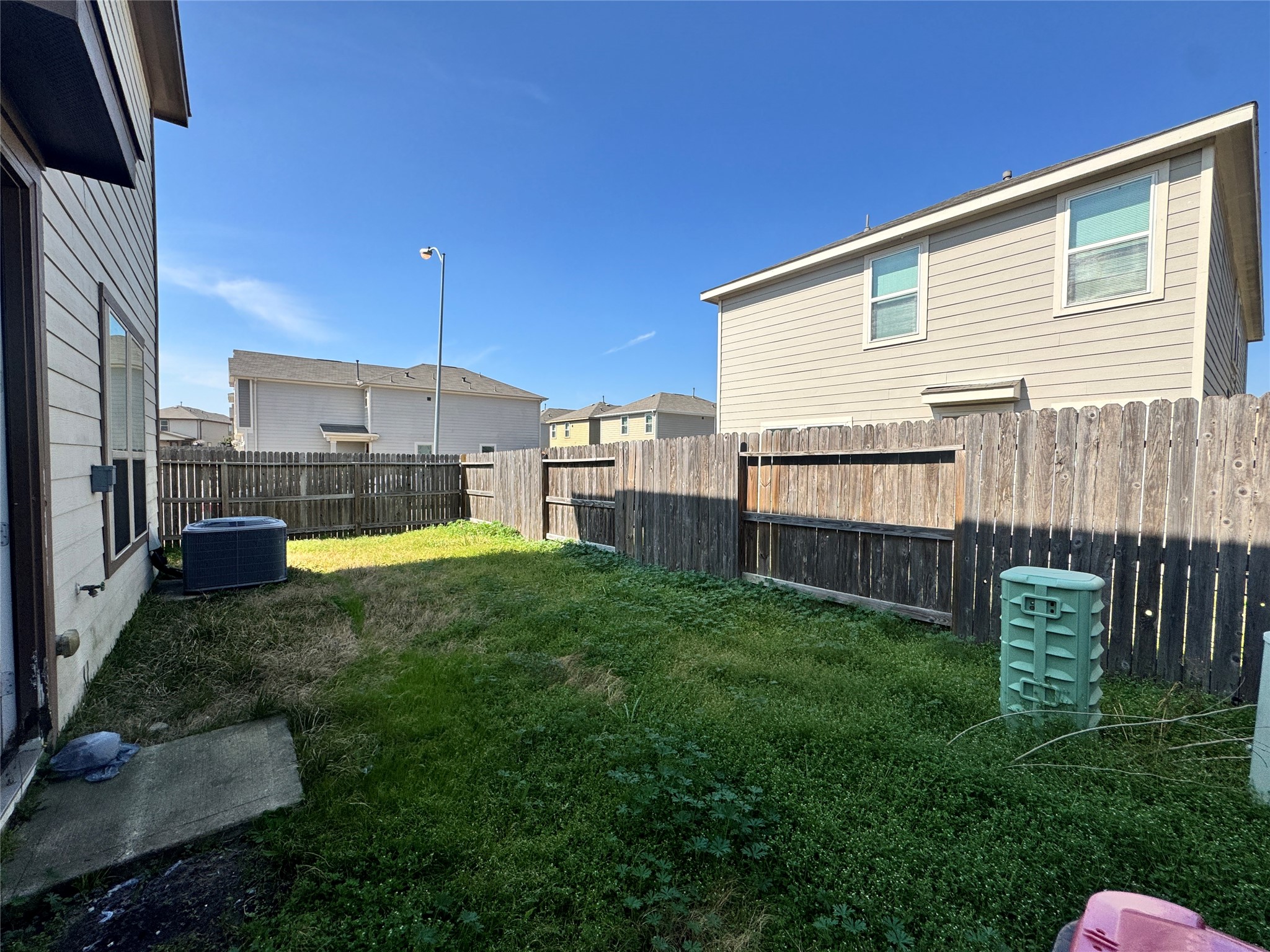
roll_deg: -1.0
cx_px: 635
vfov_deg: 85.7
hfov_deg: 102.1
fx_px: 514
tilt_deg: -3.0
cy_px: 476
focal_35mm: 14
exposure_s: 1/1600
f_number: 2.2
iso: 50
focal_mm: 2.22
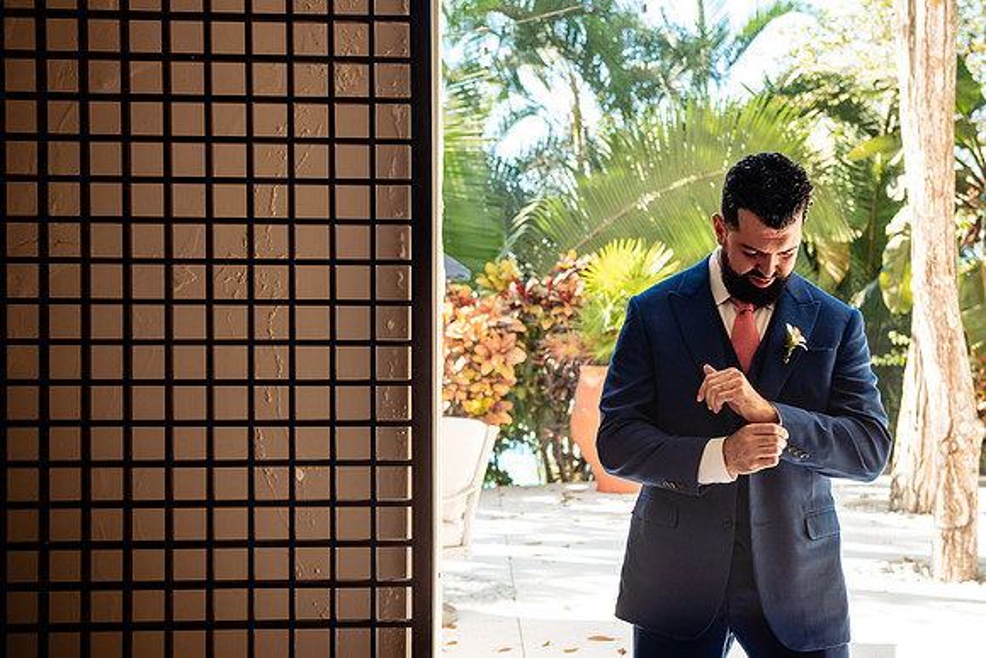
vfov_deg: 24.1
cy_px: 313
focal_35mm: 56
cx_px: 507
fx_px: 1544
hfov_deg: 35.4
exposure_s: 1/125
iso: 250
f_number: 4
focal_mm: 52
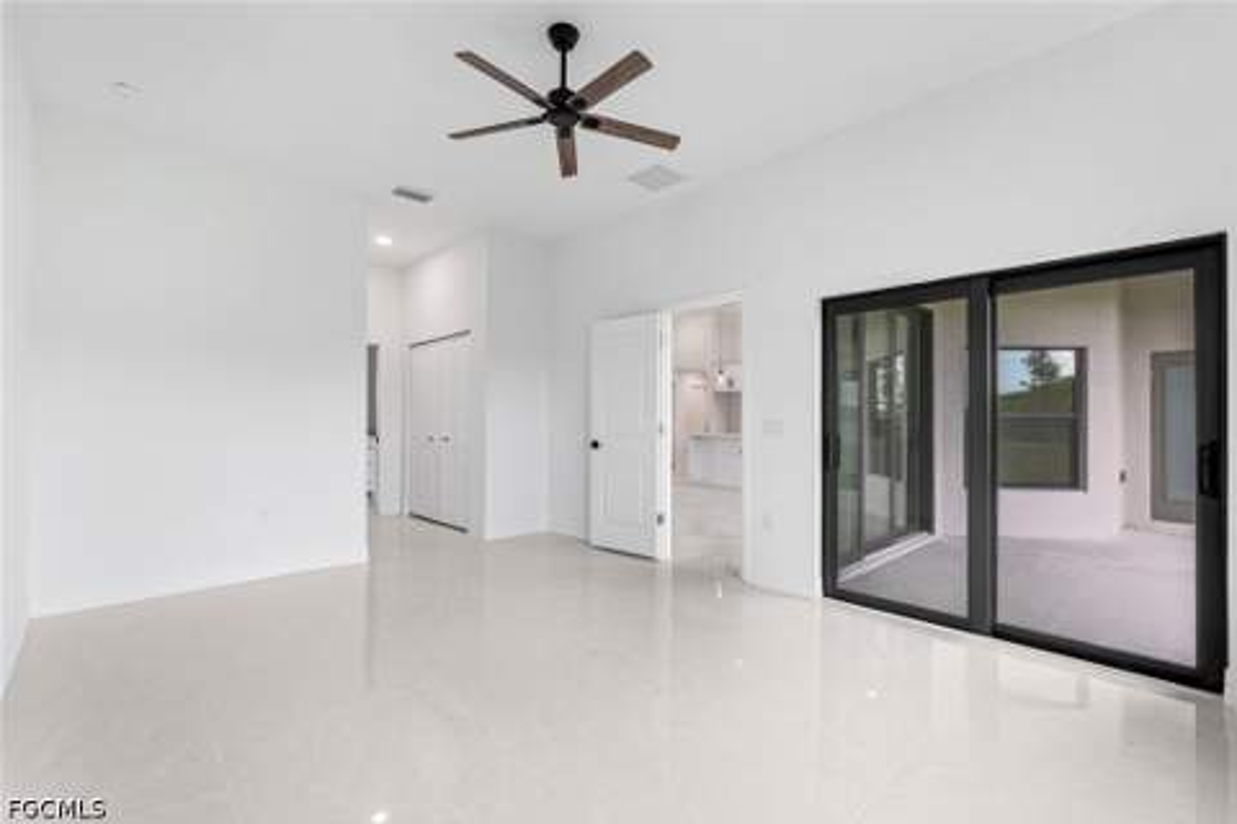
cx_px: 618
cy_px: 412
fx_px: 550
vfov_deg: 73.7
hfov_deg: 96.7
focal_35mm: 16
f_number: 9
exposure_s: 1/3
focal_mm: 16
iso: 100
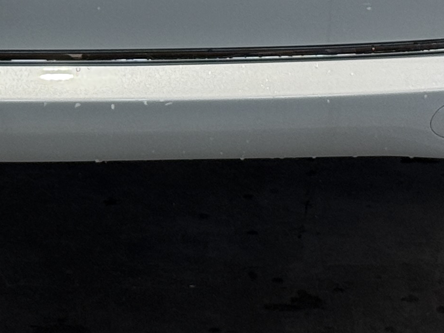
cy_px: -250
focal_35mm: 208
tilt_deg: -10.6
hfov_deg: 9.5
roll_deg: +0.2
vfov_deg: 7.0
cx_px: 74
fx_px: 2669
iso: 80
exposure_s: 1/60
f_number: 1.78
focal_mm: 6.76
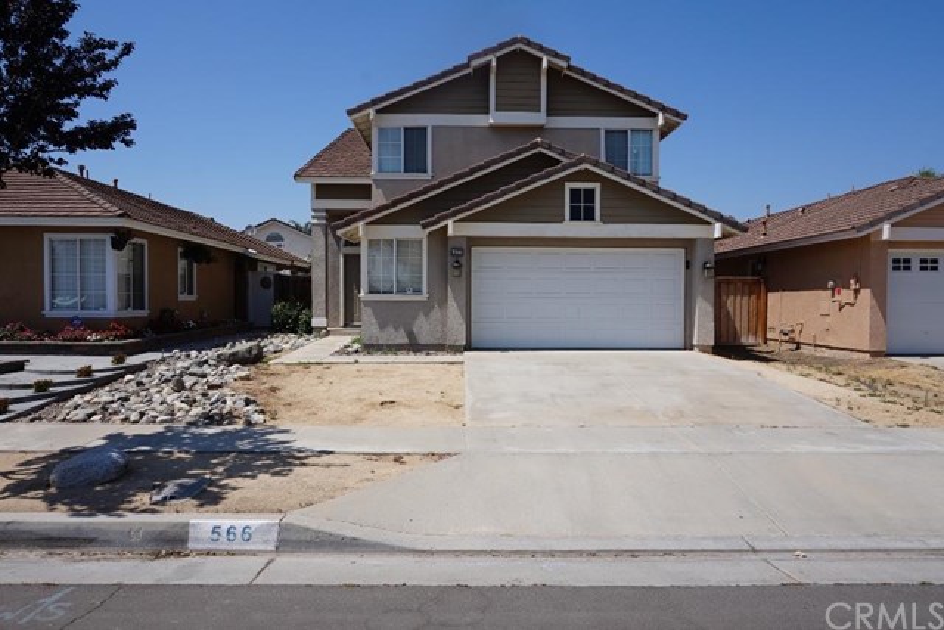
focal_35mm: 24
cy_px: 315
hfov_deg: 73.7
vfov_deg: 53.2
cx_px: 472
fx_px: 629
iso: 100
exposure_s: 1/125
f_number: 14
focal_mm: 16
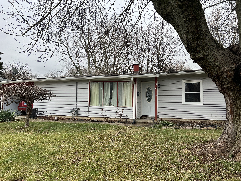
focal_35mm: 26
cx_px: 120
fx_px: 181
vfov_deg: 53.1
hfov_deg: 67.3
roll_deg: +0.0
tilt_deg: +3.2
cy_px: 90
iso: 50
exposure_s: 1/808
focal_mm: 5.7
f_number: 1.5
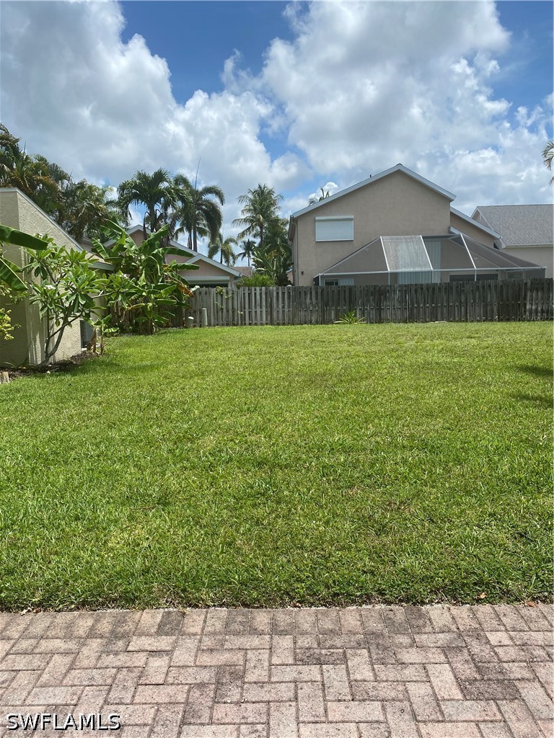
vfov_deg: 67.3
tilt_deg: -6.2
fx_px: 555
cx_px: 277
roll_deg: +1.1
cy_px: 369
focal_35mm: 26
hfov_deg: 53.1
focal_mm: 4.25
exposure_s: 1/3984
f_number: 1.8
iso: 32
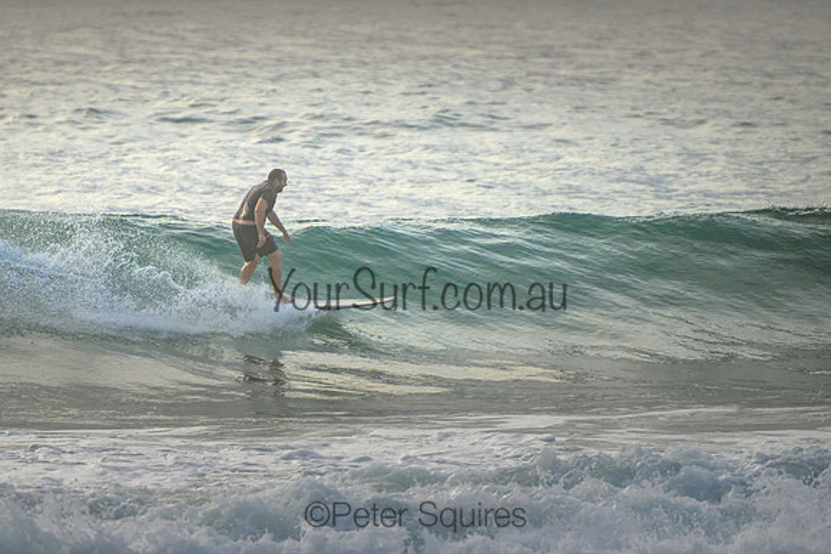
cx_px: 297
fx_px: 12694
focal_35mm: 550
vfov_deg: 2.5
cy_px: 196
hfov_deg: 3.7
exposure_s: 1/2000
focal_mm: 400
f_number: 5.6
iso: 800
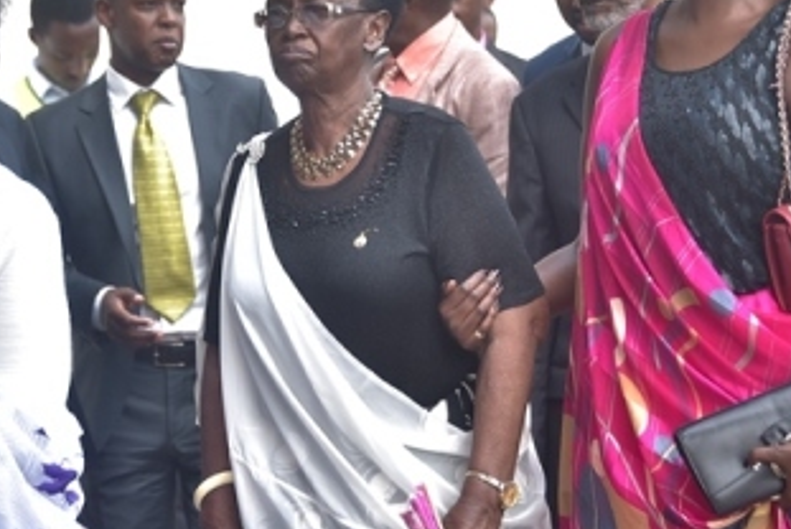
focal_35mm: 241
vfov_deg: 5.7
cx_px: 382
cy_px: 123
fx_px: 5300
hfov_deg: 8.5
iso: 320
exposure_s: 1/250
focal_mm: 125
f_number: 5.6
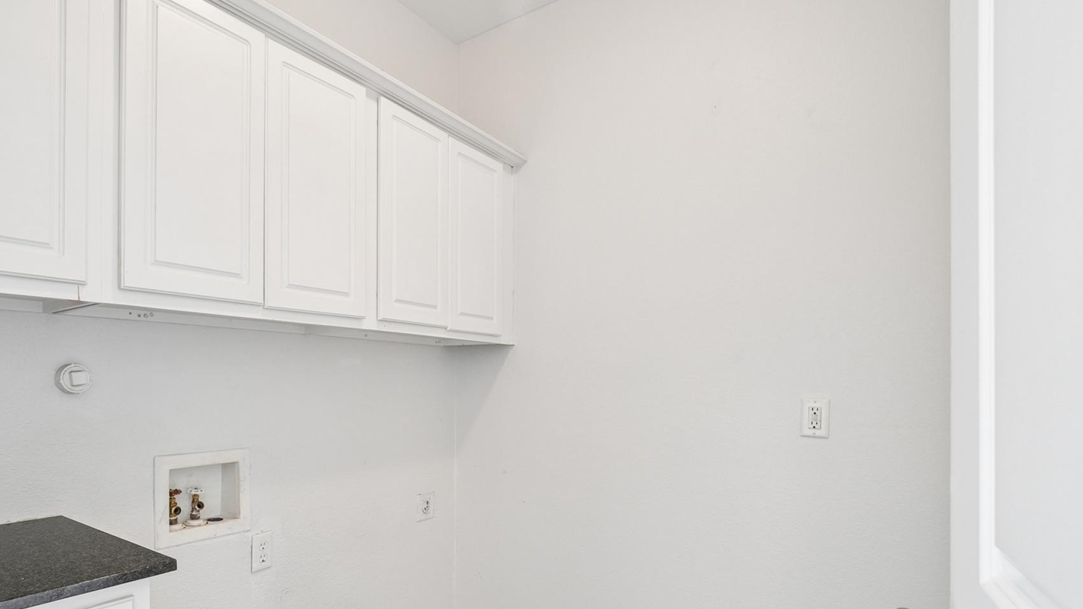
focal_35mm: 19
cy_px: 379
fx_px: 546
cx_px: 444
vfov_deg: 57.7
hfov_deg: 88.6
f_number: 5.6
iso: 250
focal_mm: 15
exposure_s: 1/4
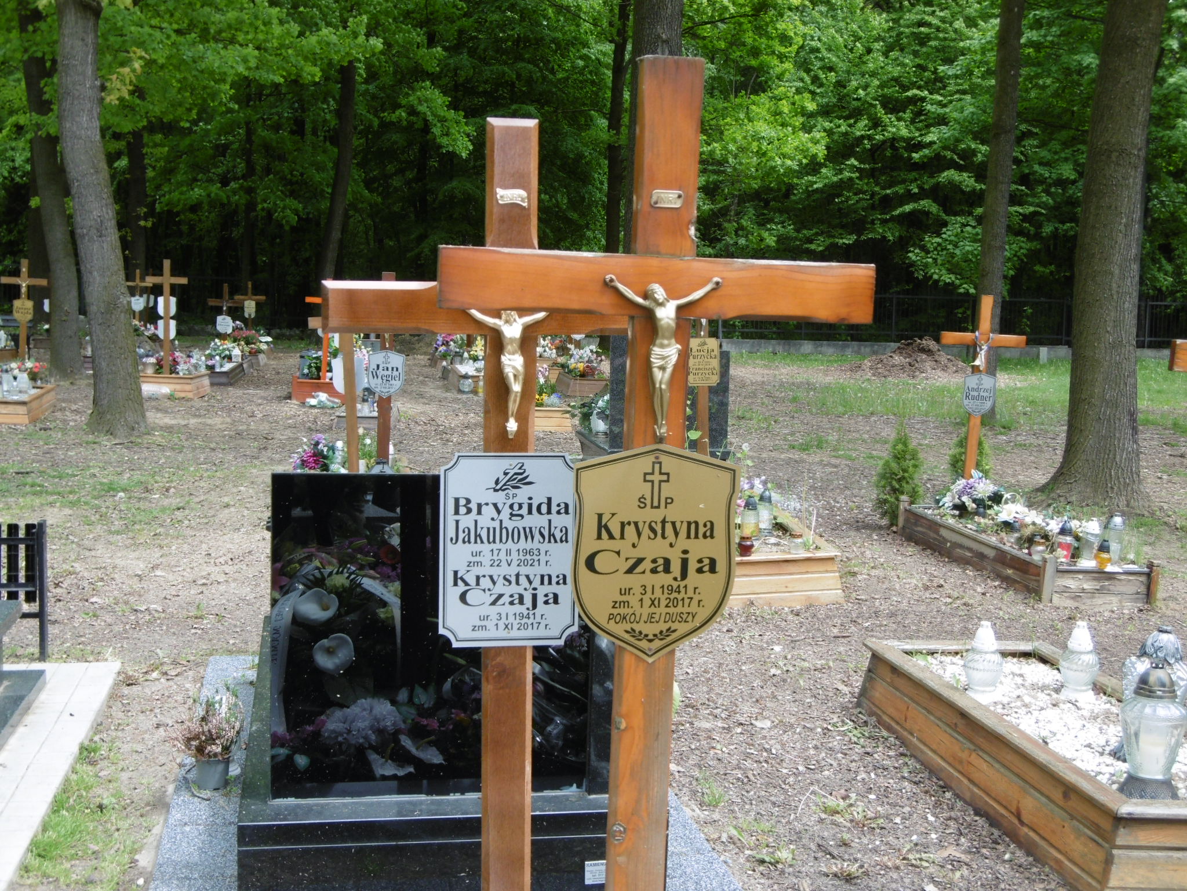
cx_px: 594
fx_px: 1474
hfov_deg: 43.9
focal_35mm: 43
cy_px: 446
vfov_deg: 33.6
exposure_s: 1/160
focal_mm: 7.7
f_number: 3.8
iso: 100
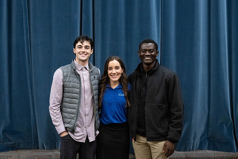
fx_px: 297
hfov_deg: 43.7
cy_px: 77
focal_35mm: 45
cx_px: 114
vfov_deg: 30.0
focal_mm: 42
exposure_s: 1/250
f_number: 5.6
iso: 5000
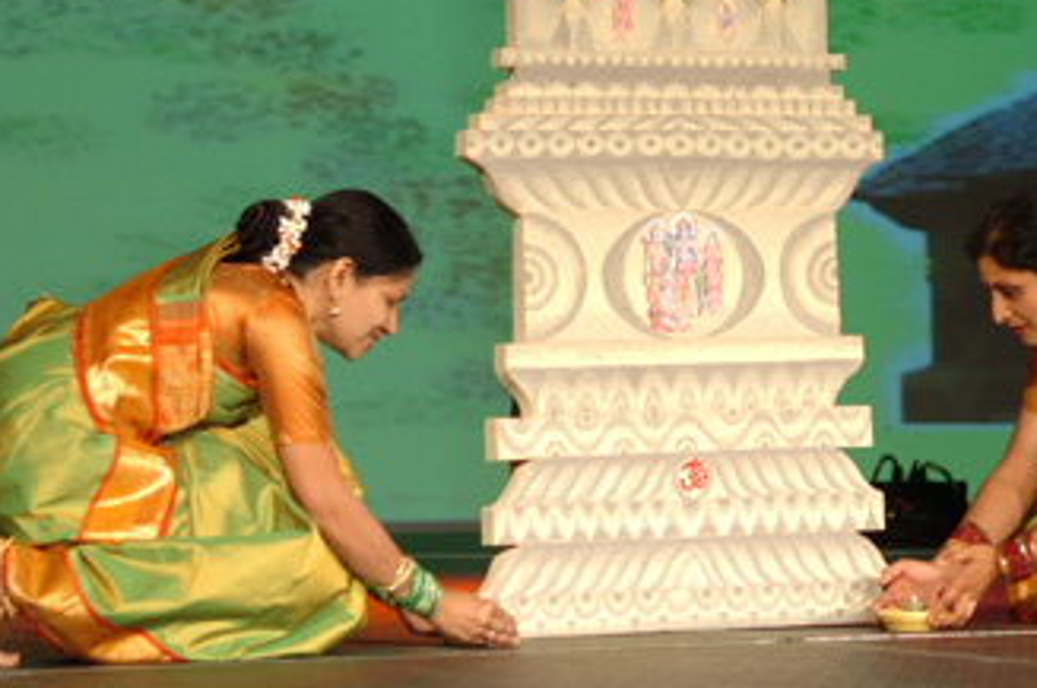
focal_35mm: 132
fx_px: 3797
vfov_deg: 10.3
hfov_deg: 15.5
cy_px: 201
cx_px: 634
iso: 400
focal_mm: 48
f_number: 2.8
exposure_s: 1/50
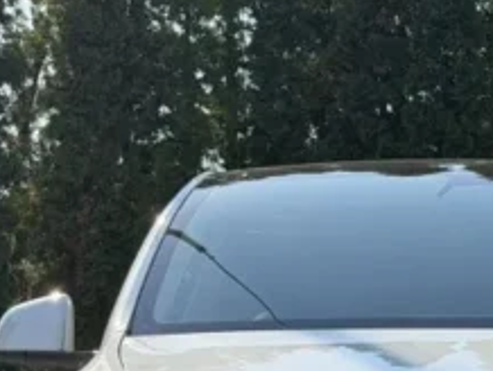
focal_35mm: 169
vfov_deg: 8.6
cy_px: 536
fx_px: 2410
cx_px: 536
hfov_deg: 11.5
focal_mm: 6.76
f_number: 1.78
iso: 80
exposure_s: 1/3891
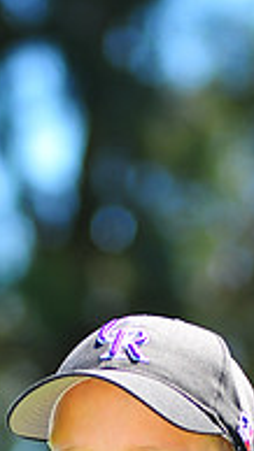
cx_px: 77
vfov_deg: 3.8
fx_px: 6759
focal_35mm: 564
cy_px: 672
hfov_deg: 2.2
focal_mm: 180
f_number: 5
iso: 200
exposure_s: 1/320
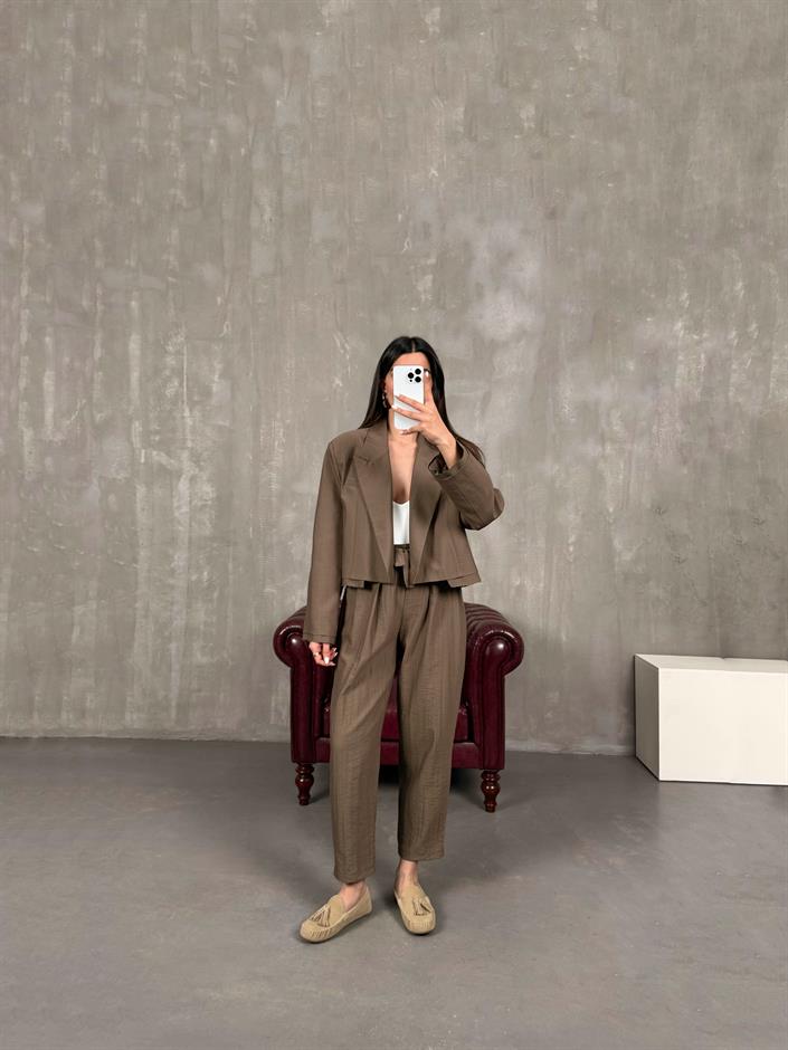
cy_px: 525
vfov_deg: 71.6
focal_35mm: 24
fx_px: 728
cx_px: 394
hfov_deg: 56.8
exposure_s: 1/121
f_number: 1.78
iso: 125
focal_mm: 6.76
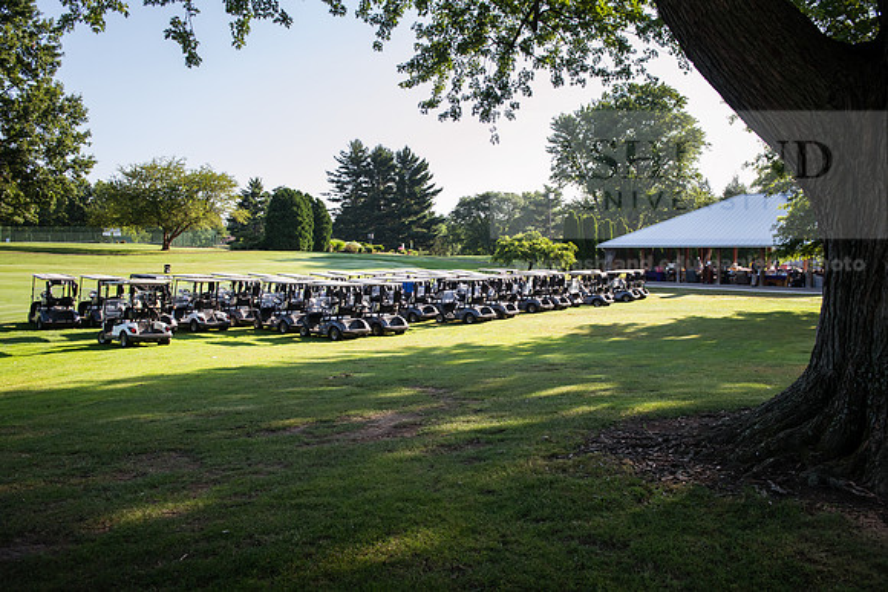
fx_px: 715
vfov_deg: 45.0
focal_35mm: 29
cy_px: 296
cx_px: 444
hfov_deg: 63.6
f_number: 5.6
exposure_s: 1/500
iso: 400
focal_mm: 29
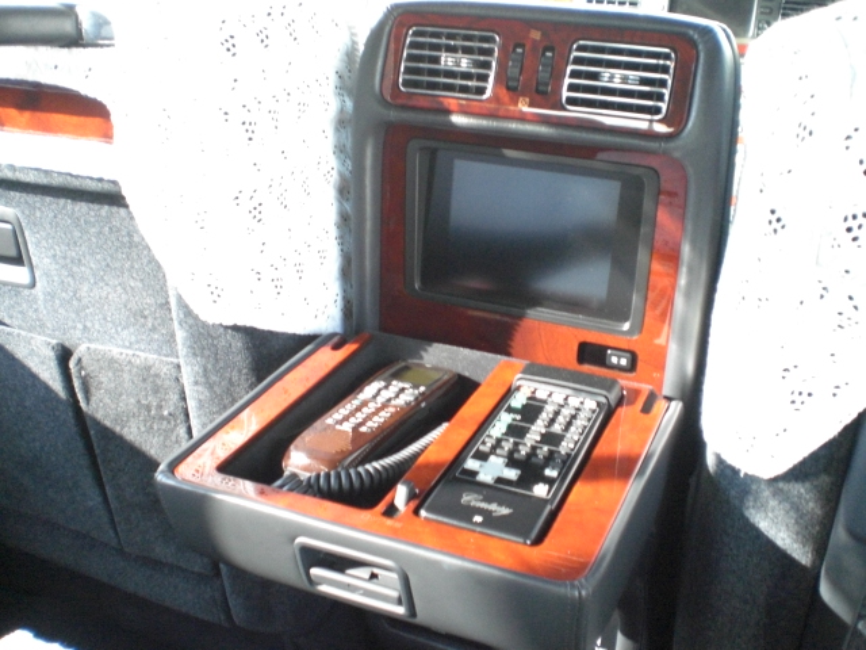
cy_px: 325
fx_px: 951
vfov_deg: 37.7
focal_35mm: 38
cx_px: 433
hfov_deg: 49.0
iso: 400
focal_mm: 6.3
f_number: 3.1
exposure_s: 1/50
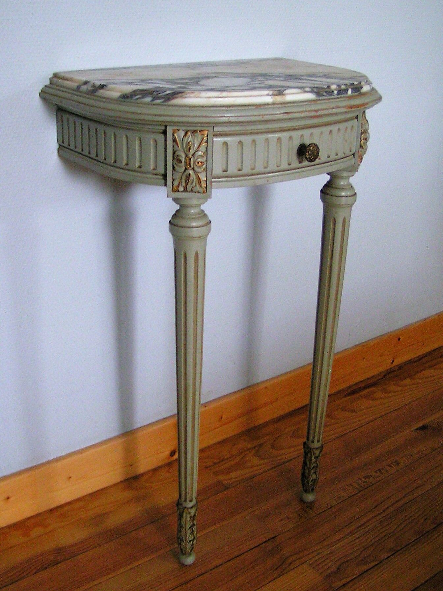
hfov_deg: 37.7
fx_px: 649
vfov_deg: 49.0
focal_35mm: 38
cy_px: 296
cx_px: 222
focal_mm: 5.8
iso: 160
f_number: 2.8
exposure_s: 1/40
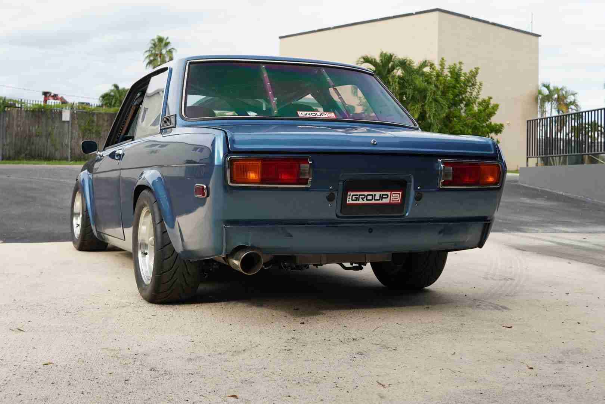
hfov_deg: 43.6
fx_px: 756
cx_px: 302
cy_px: 202
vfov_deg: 29.9
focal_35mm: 45
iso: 100
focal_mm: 30
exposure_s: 1/100
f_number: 5
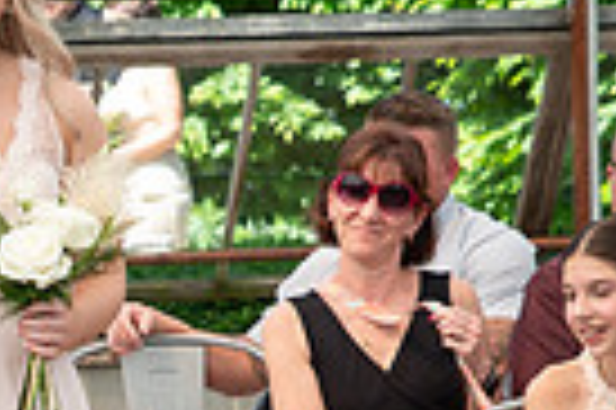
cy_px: 589
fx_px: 6033
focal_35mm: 353
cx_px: -165
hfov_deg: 5.8
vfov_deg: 3.9
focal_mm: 70
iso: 160
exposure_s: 1/200
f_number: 5
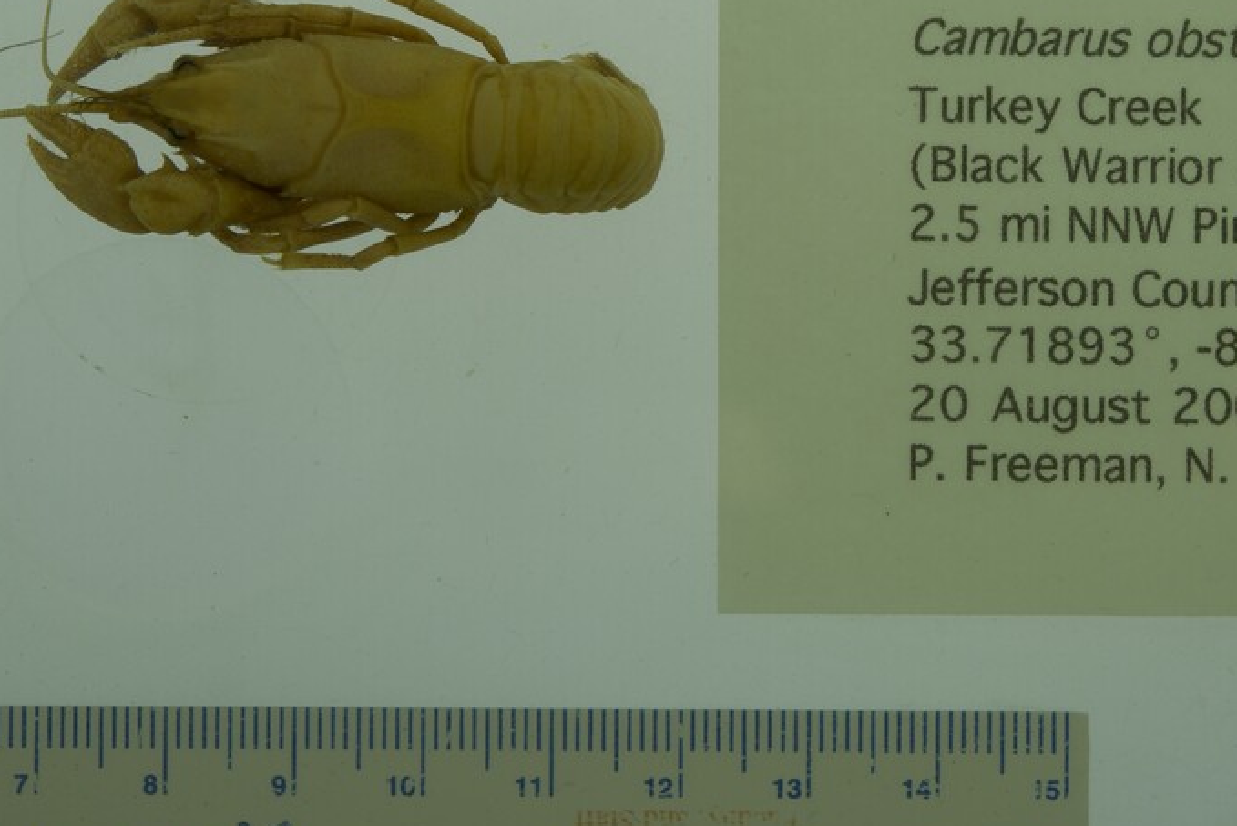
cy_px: 123
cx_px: 909
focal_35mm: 106
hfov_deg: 19.2
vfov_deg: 12.8
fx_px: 3643
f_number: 10
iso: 100
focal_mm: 60
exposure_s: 1/160
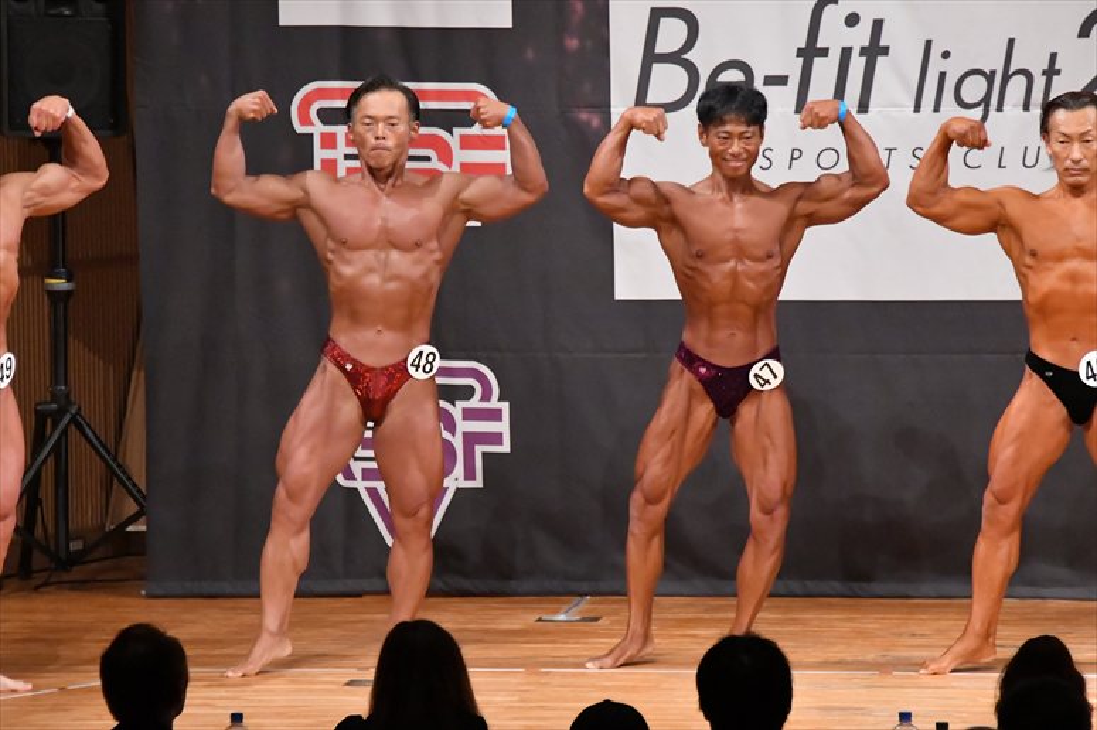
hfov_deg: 7.6
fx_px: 8224
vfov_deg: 5.1
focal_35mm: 270
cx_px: 548
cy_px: 365
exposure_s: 1/400
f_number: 5.6
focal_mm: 180
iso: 10000
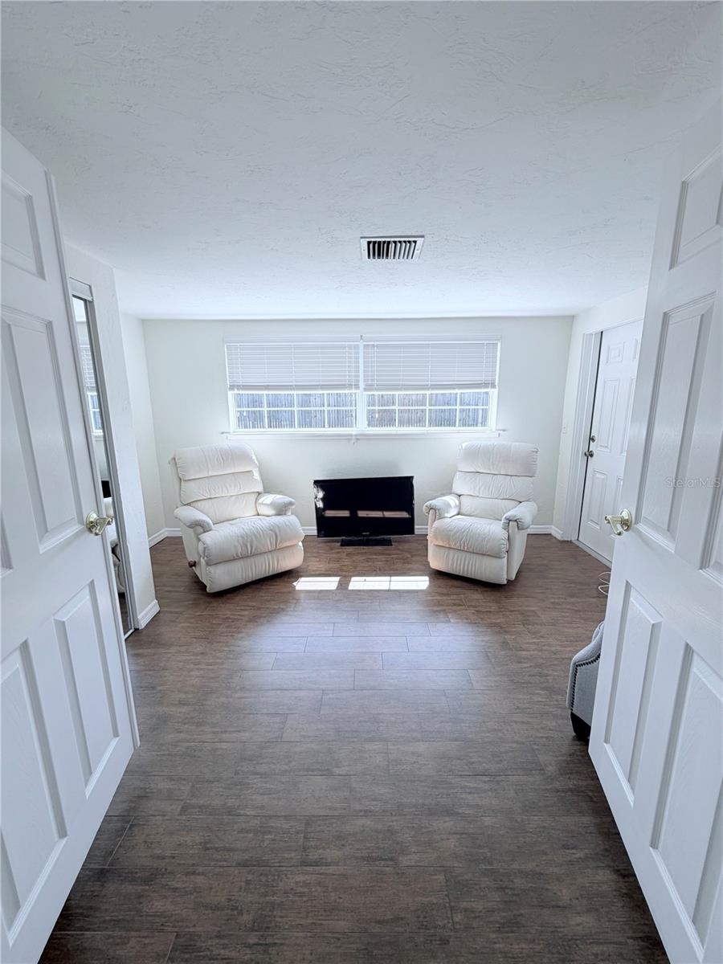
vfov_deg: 102.1
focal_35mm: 14
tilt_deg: -11.6
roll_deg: +0.3
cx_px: 362
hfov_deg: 85.7
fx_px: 390
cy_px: 482
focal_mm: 2.22
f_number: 2.2
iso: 40
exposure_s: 1/150
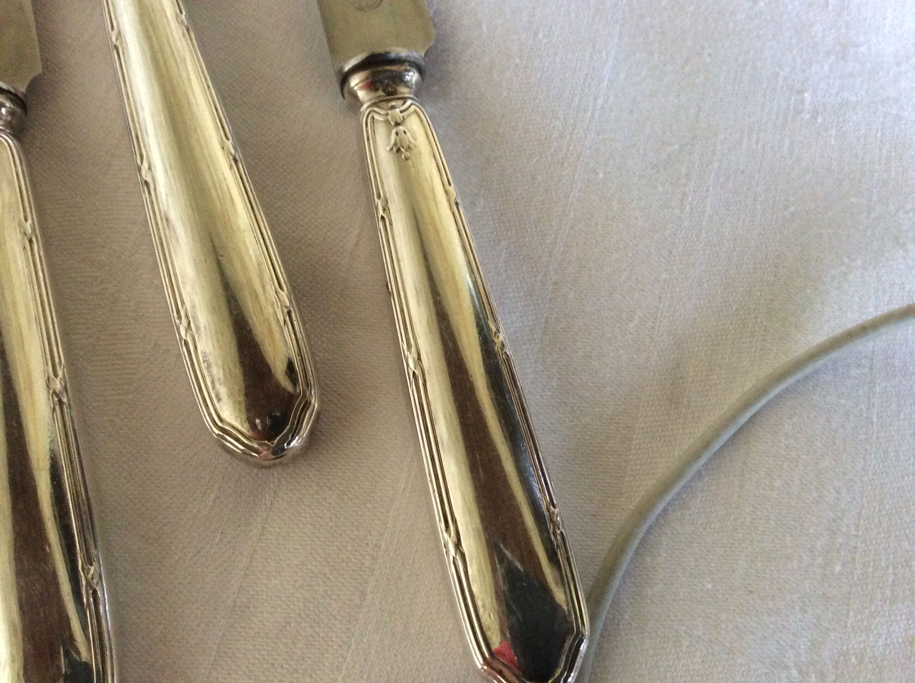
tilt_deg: -72.0
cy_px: 342
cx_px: 458
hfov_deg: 56.9
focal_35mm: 32
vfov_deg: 44.1
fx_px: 845
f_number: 2.4
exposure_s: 1/25
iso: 320
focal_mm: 3.3
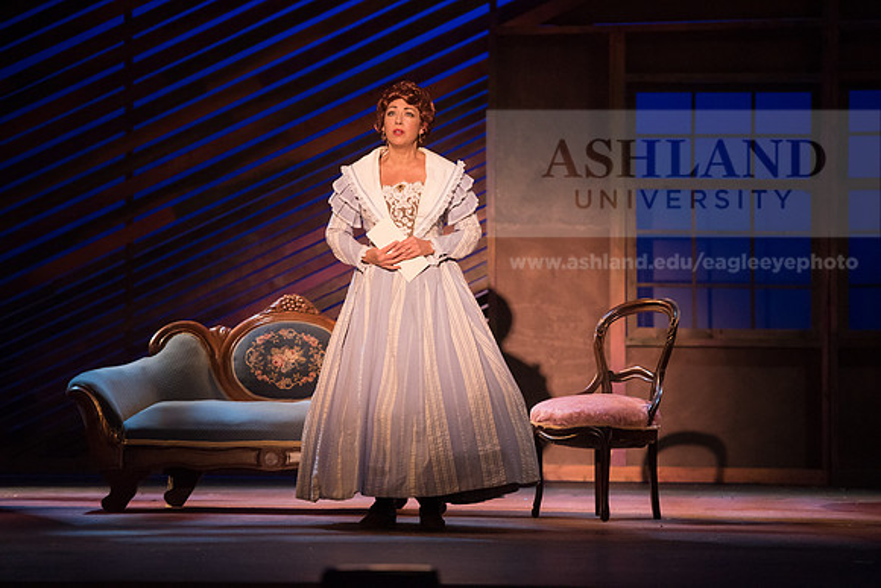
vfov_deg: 8.1
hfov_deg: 12.1
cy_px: 294
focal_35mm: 170
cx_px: 440
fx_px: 4161
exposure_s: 1/320
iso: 4000
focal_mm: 170
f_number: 3.2
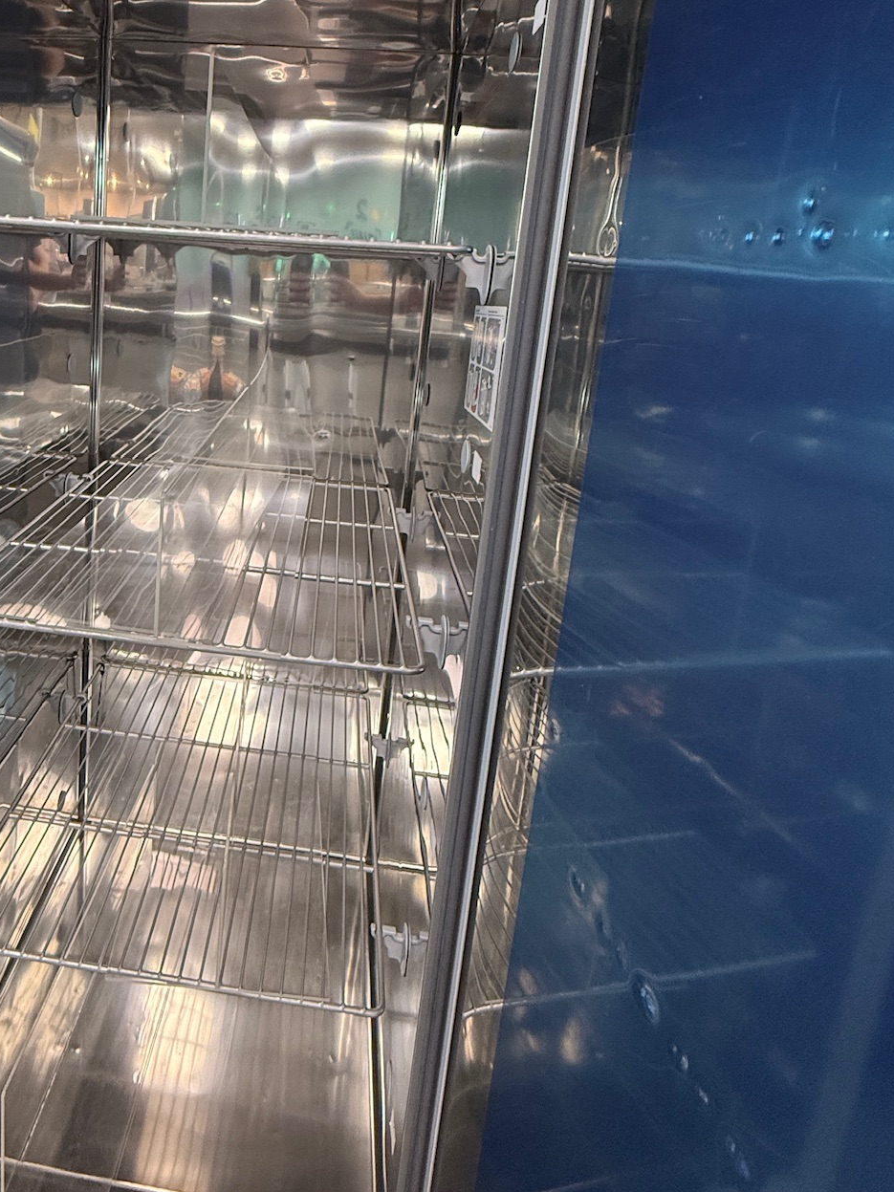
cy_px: 413
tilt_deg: -11.8
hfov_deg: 56.7
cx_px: 254
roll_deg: -4.8
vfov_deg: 72.1
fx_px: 792
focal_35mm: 23
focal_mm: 2.22
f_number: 2.2
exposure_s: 1/100
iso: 320
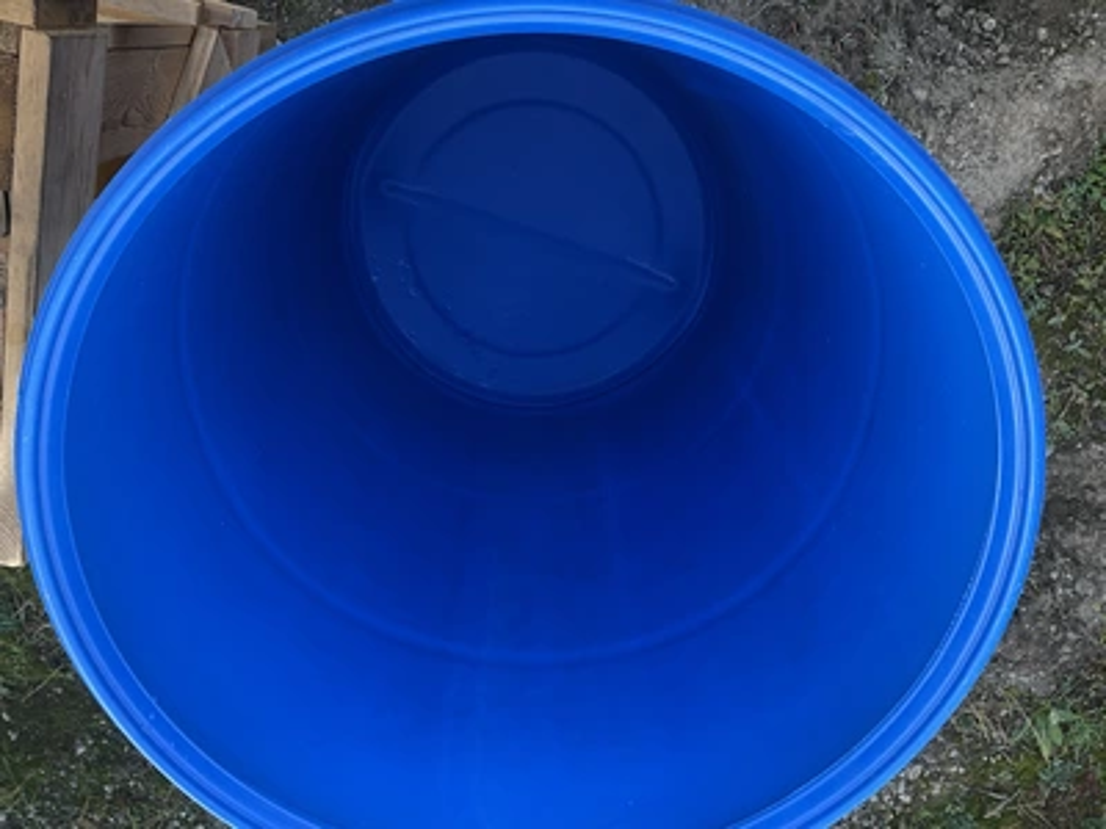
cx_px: 553
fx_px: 927
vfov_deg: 48.2
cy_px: 414
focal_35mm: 29
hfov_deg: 61.7
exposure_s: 1/76
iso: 64
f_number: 1.8
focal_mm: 3
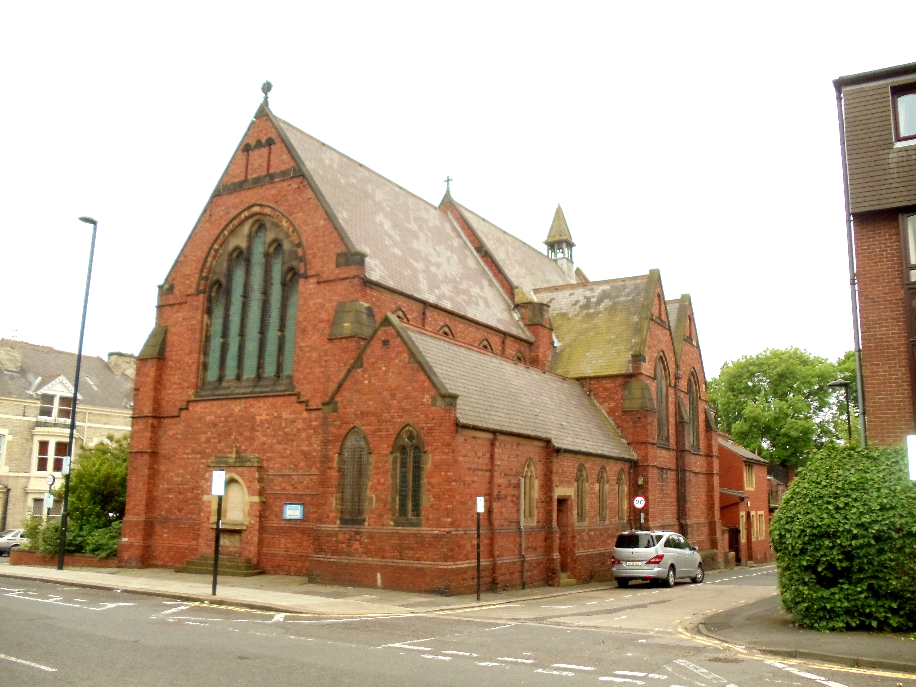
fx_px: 1164
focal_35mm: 44
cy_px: 344
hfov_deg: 42.9
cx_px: 458
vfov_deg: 32.9
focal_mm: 6
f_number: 3.5
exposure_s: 1/80
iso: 400
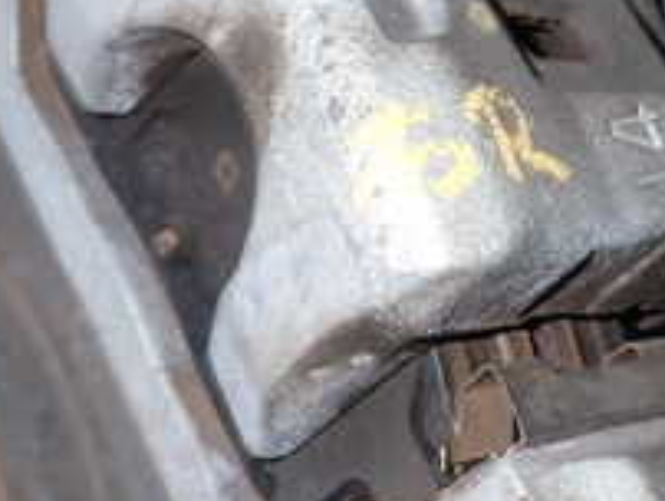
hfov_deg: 21.7
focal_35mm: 89
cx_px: 520
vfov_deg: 16.6
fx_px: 1712
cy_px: 148
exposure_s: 1/30
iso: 200
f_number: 6.3
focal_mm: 5.4
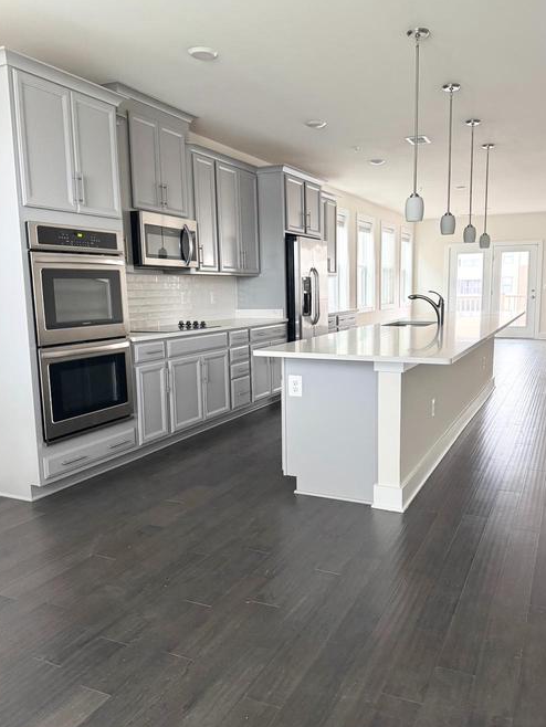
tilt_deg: -9.0
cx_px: 302
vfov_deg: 63.4
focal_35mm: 28
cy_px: 366
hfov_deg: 49.7
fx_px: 588
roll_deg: +1.1
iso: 640
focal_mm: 6.76
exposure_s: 1/60
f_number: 1.78
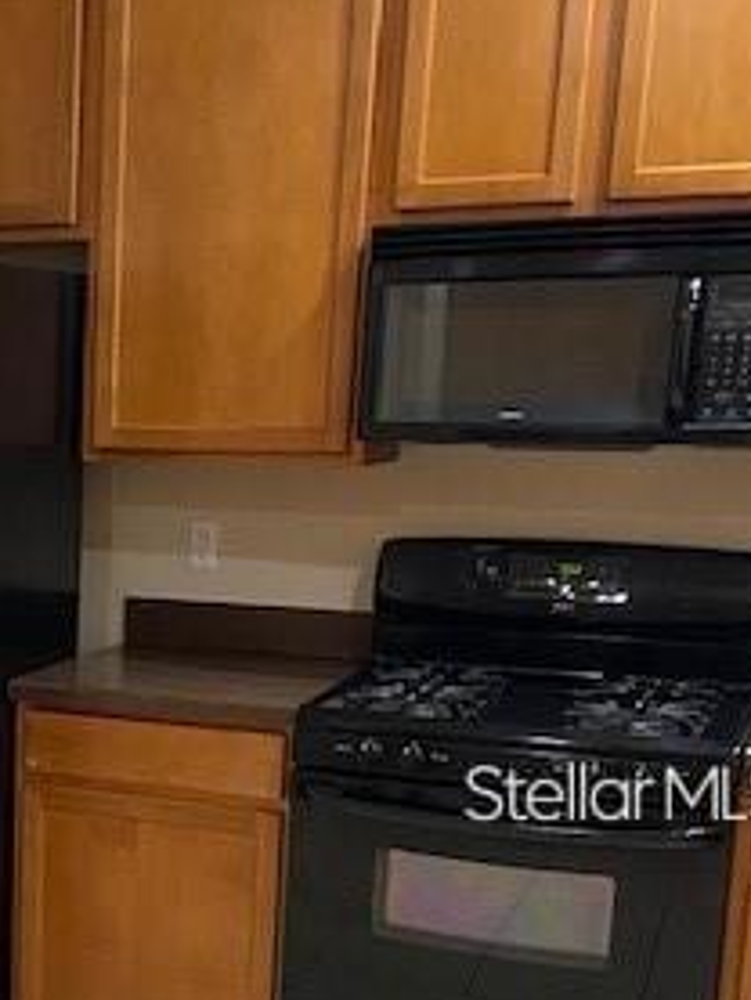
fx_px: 1734
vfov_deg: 31.4
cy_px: 791
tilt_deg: -11.6
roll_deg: +0.2
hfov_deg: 23.1
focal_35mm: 60
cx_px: -61
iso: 400
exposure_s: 1/40
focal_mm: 4.25
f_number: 1.8
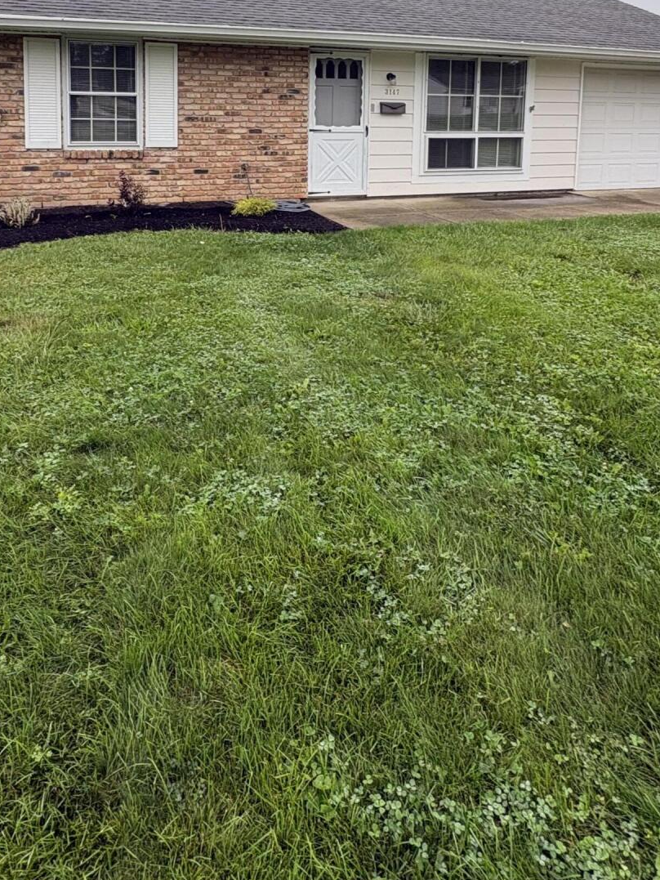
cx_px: 306
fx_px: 661
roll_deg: -0.2
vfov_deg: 61.5
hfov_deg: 53.0
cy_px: 172
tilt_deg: -4.5
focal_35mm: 26
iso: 40
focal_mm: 2.22
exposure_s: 1/102
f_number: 2.2
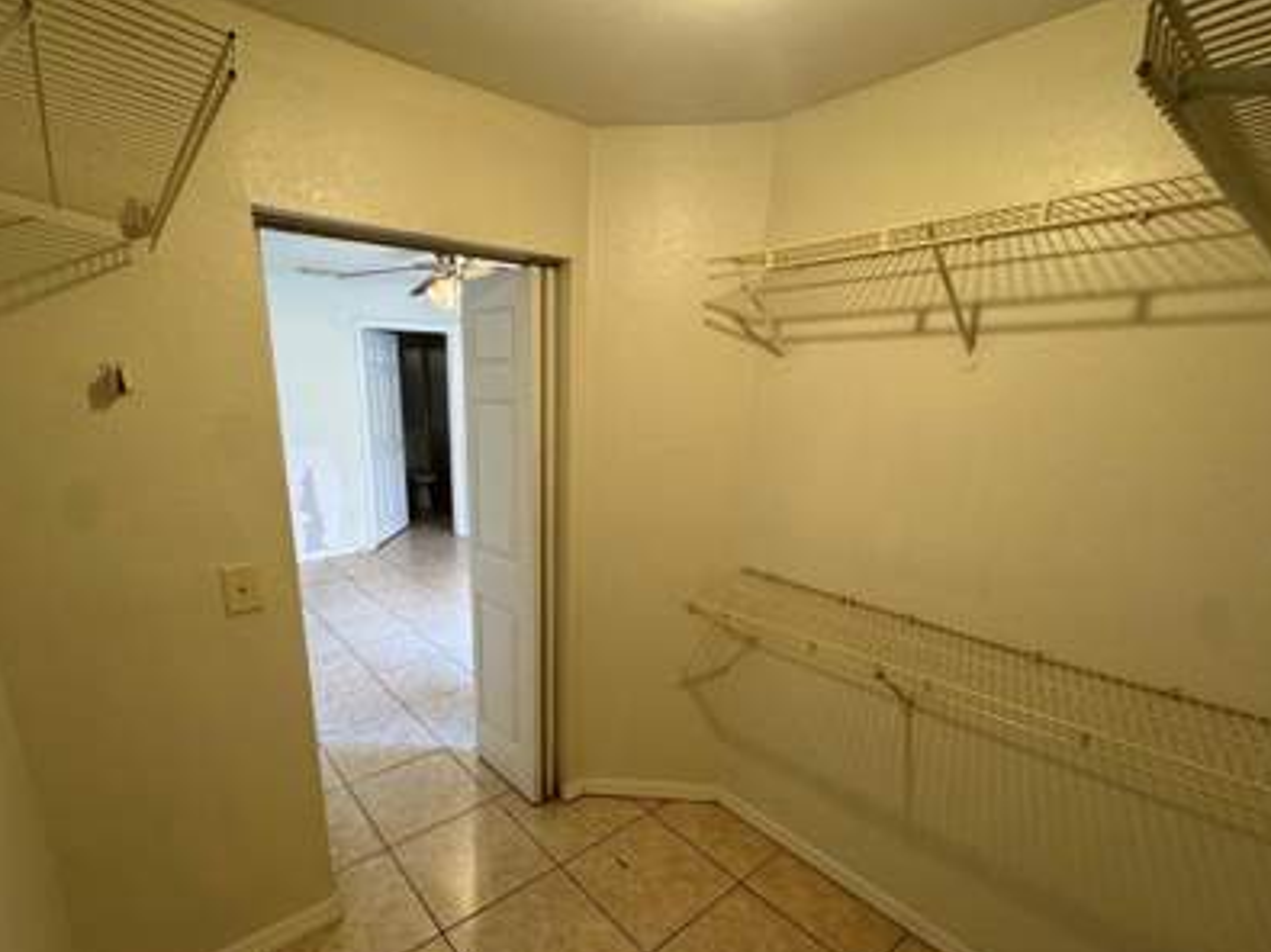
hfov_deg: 90.9
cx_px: 586
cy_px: 550
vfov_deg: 74.2
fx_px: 624
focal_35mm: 17
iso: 200
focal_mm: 2.22
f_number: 2.2
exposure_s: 1/60
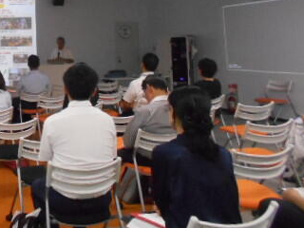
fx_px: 457
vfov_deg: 26.7
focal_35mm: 52
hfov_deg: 34.0
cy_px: 9
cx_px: 10
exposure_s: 1/125
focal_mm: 4.6
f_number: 3.2
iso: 800
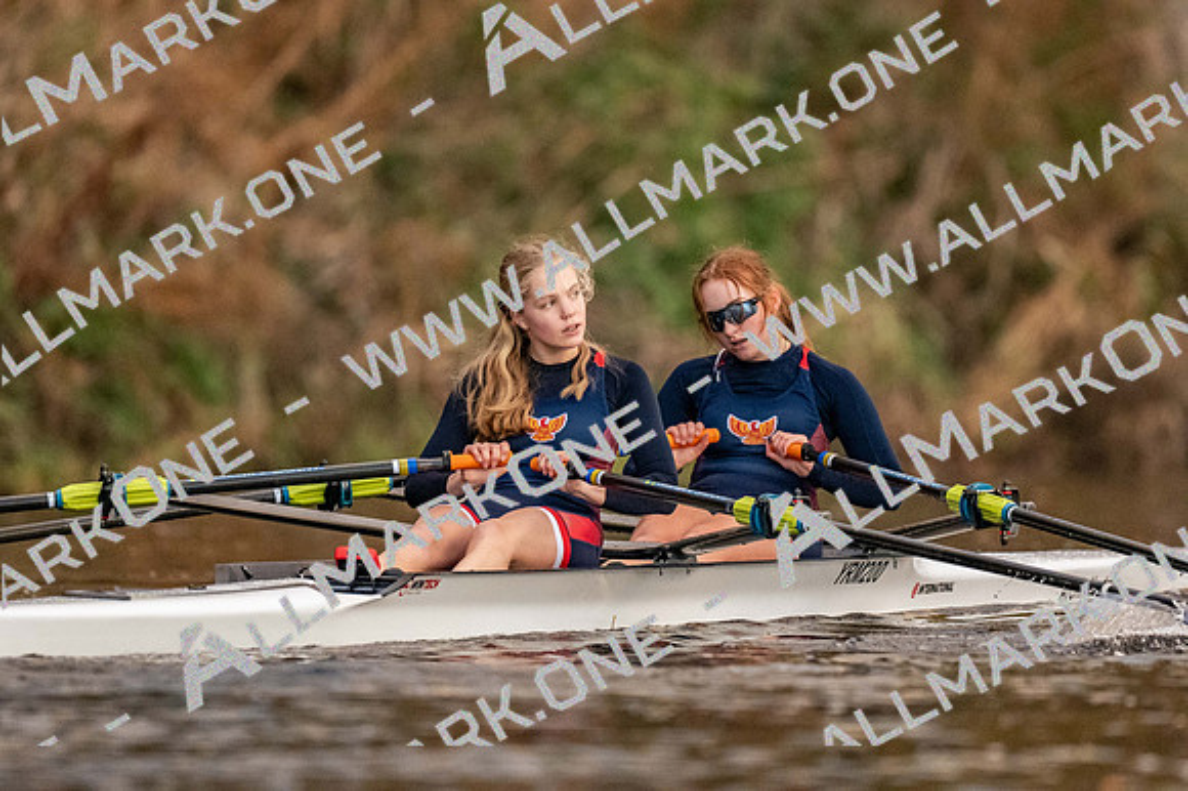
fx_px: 29682
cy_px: 396
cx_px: 594
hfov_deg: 2.3
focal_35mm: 900
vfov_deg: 1.5
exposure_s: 1/2500
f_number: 4
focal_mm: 600
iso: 5600
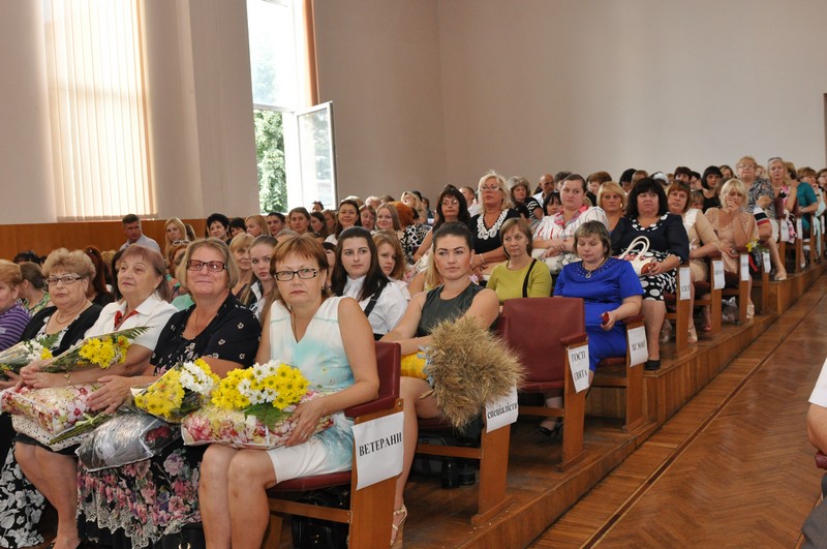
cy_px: 274
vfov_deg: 36.8
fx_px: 826
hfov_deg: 53.2
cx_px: 414
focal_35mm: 36
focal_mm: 24
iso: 1250
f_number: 6.3
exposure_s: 1/60
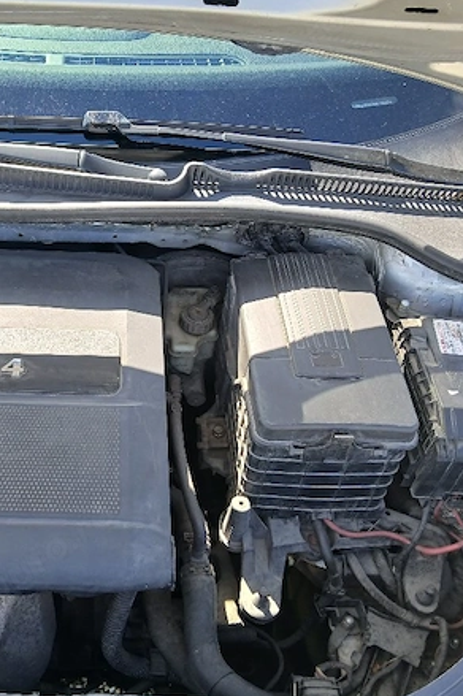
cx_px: 89
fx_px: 715
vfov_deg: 51.9
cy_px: 342
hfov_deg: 34.7
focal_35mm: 37
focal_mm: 3.98
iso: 25
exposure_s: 1/101
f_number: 1.8
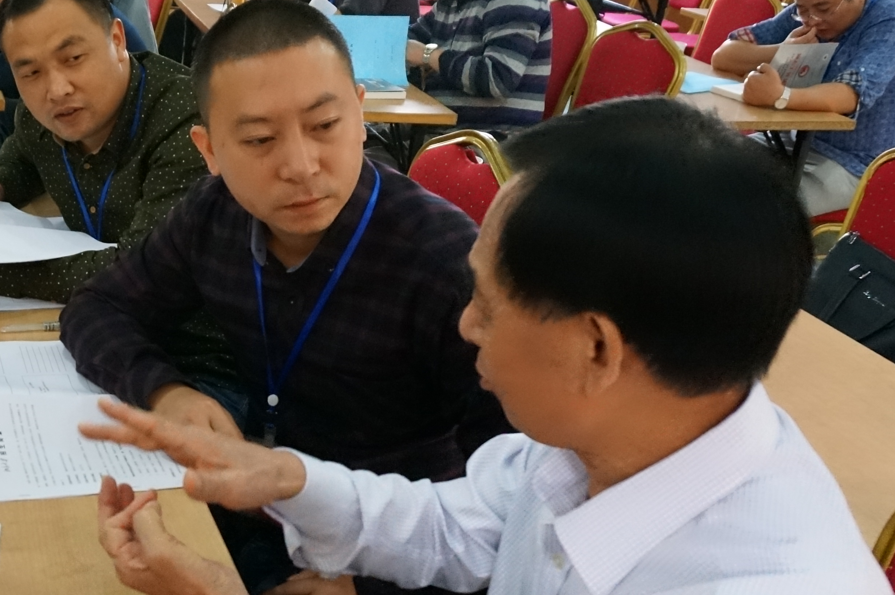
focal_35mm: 48
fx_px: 1192
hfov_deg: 39.0
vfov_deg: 27.9
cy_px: 379
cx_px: 133
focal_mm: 16
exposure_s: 1/200
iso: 6400
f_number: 4
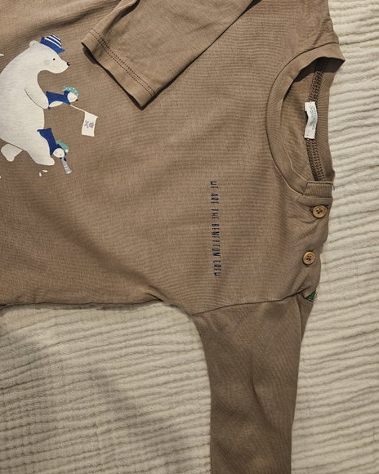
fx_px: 449
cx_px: 154
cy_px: 210
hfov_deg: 45.6
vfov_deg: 55.5
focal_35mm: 32
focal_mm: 5.4
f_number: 1.8
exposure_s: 1/50
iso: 500
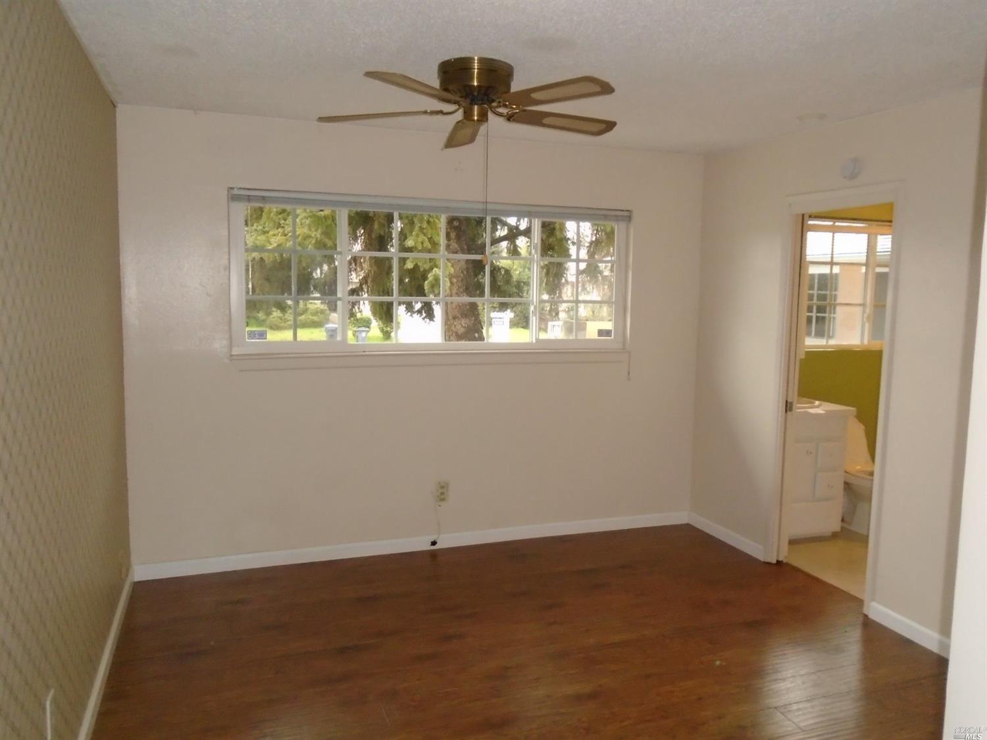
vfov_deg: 53.0
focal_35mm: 26
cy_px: 370
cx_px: 494
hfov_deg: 67.3
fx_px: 741
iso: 400
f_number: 3.2
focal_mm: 4.6
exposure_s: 1/30
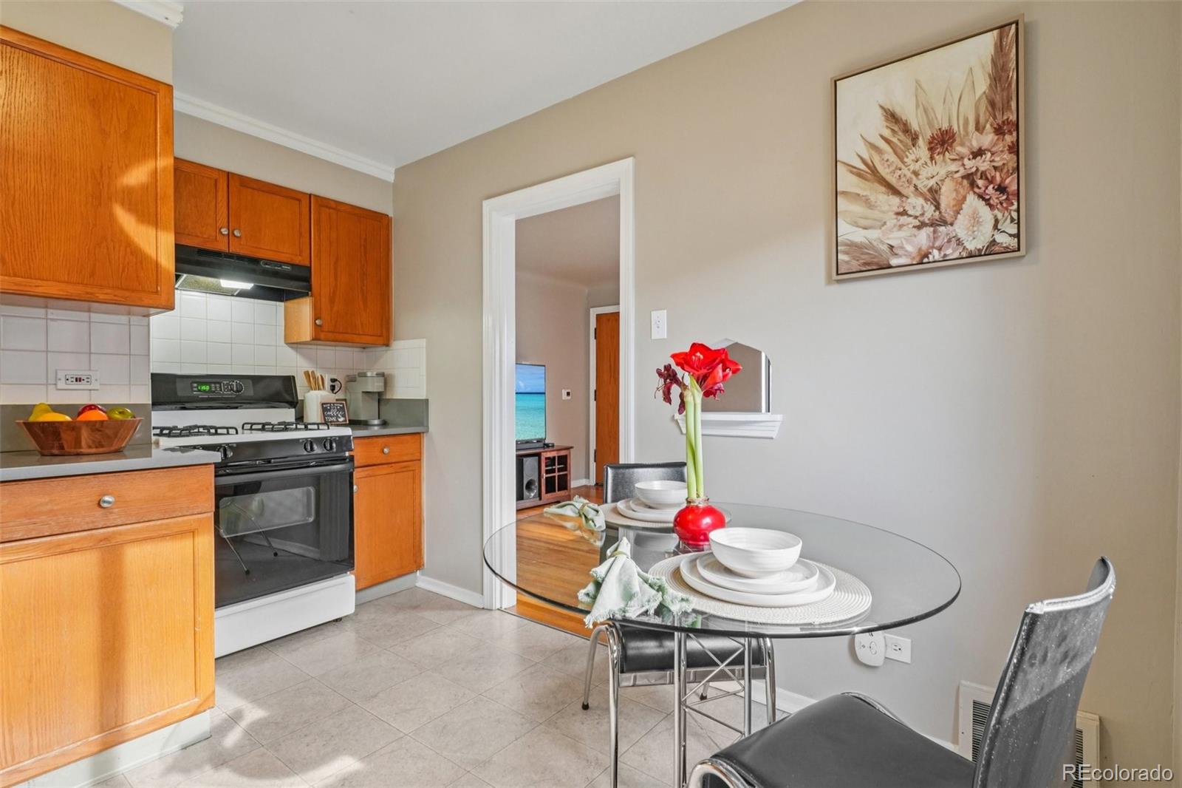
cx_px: 591
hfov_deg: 95.0
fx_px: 542
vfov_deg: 72.0
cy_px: 394
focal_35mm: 16
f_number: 8
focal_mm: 11
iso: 500
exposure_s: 1/30
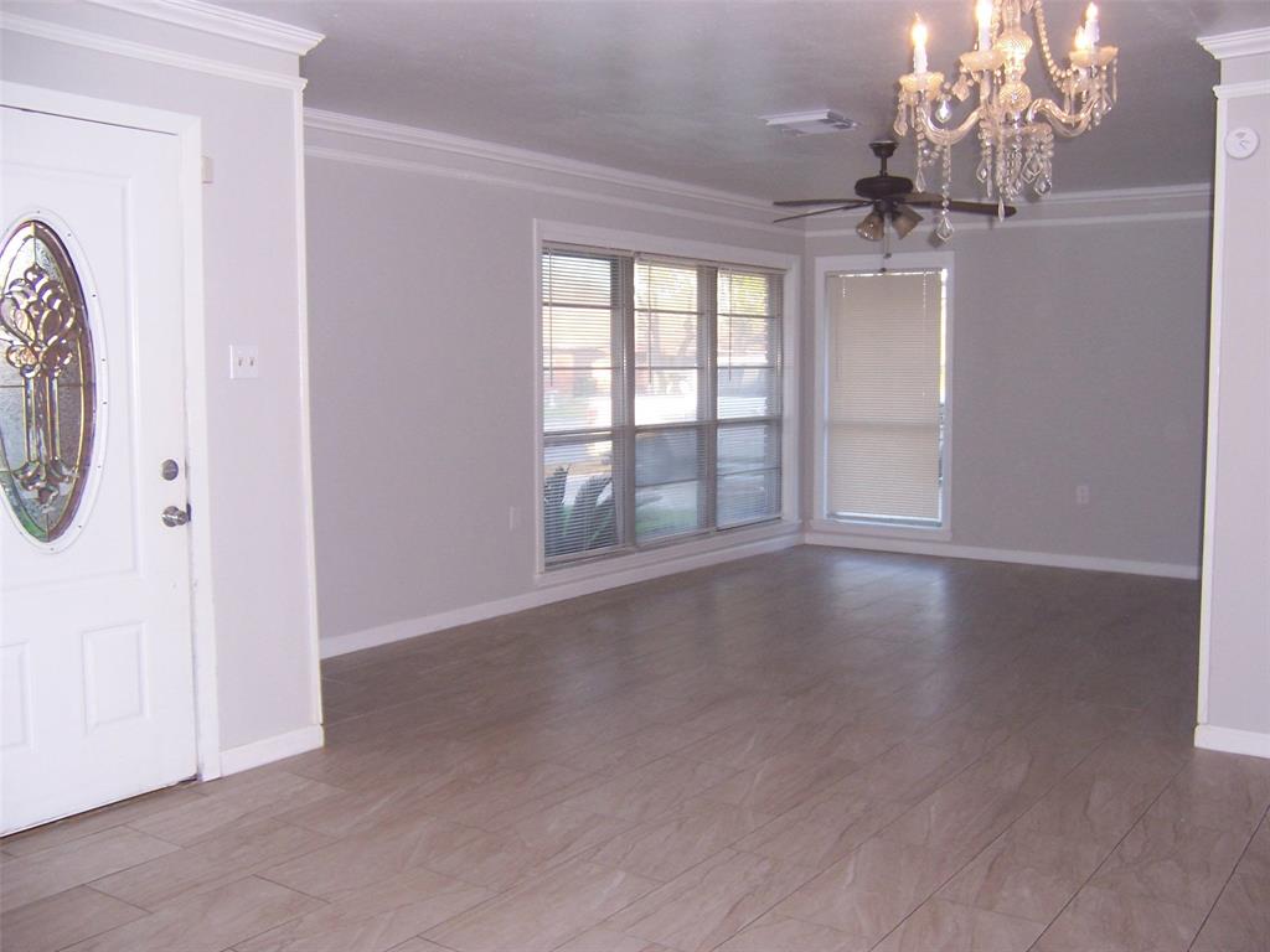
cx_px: 635
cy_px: 476
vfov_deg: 42.9
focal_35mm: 33
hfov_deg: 55.4
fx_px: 1211
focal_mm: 5.5
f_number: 2.8
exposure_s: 1/60
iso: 140
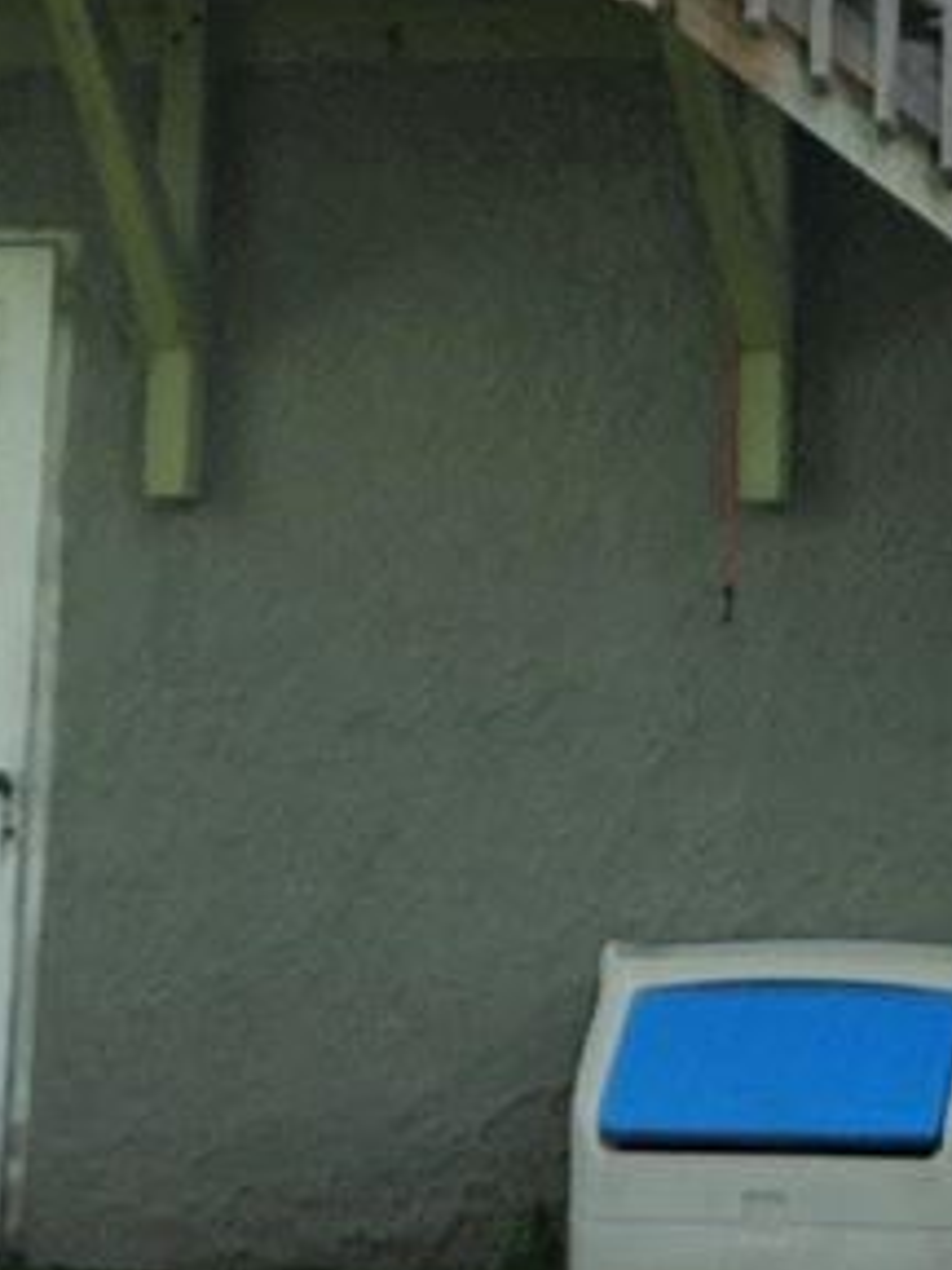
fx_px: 6747
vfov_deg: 10.5
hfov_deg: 8.1
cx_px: 388
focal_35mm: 184
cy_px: -331
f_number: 1.8
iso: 20
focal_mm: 5.4
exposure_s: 1/1484
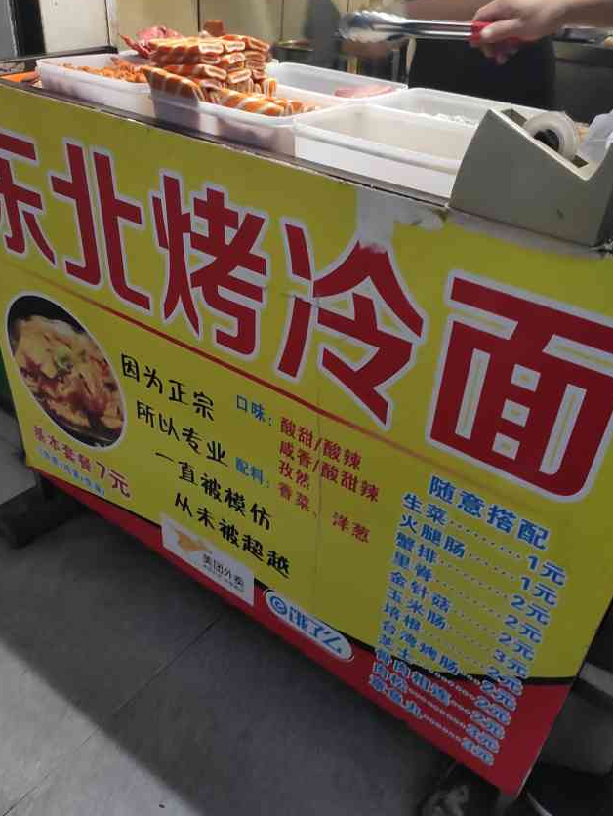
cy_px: 428
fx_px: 684
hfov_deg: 48.3
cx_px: 306
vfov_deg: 61.6
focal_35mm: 29
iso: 1940
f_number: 1.75
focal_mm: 4.77
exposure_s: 1/50
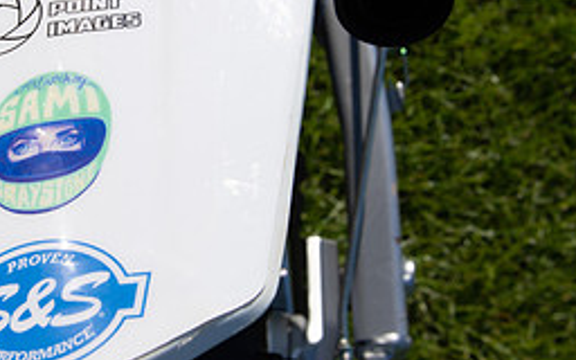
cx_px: 126
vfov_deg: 11.0
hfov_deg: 17.5
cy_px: 37
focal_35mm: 118
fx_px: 1852
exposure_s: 1/320
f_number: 8
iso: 125
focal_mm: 34
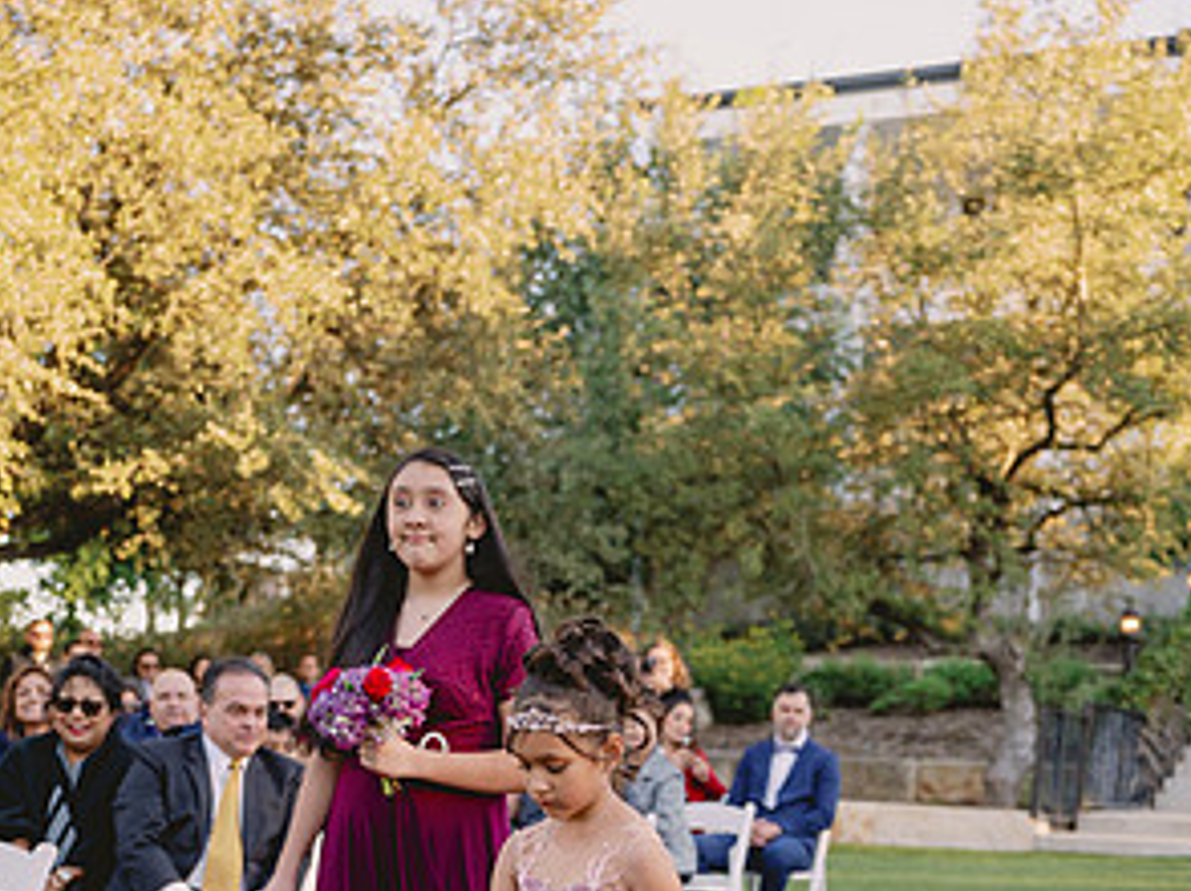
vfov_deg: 26.2
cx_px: 593
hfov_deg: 36.2
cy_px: 875
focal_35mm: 53
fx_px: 1822
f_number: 2.8
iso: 320
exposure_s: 1/640
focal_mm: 36
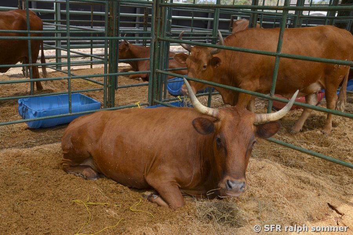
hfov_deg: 57.2
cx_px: 176
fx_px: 323
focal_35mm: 33
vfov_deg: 39.9
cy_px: 118
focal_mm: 22
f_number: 8
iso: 200
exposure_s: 1/250
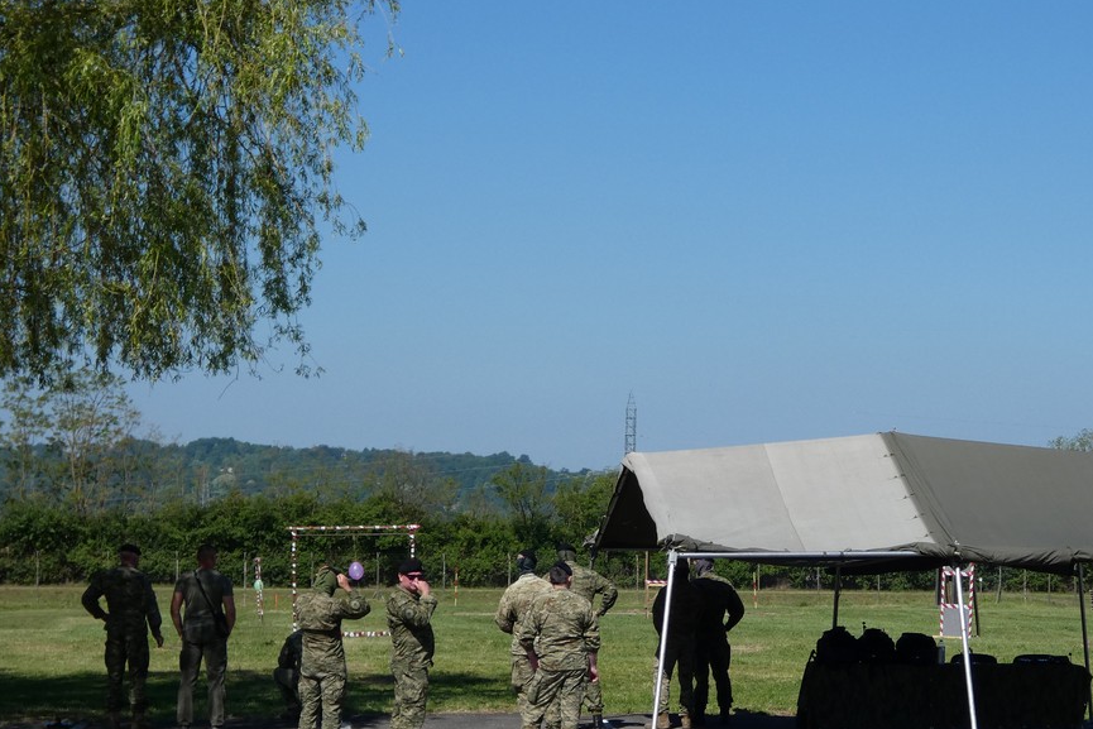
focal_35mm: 101
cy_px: 521
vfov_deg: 13.5
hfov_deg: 20.1
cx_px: 718
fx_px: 3067
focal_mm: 12.5
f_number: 4.3
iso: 80
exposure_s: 1/800
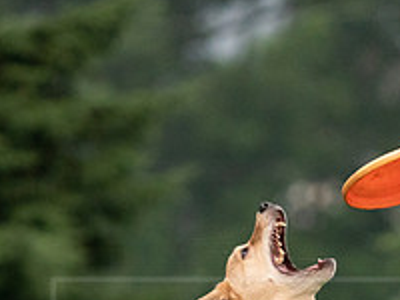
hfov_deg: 2.1
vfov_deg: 1.5
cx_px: 242
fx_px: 11151
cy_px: 377
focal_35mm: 965
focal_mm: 326
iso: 6400
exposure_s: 1/1600
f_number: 6.3
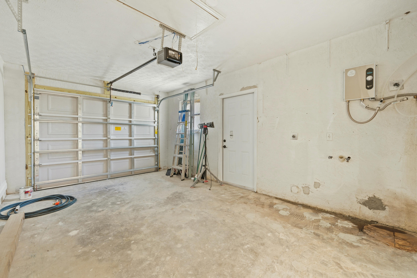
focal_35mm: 14
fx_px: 162
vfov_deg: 81.2
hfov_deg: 104.3
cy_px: 139
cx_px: 208
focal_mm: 14
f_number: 9
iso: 250
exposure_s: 2
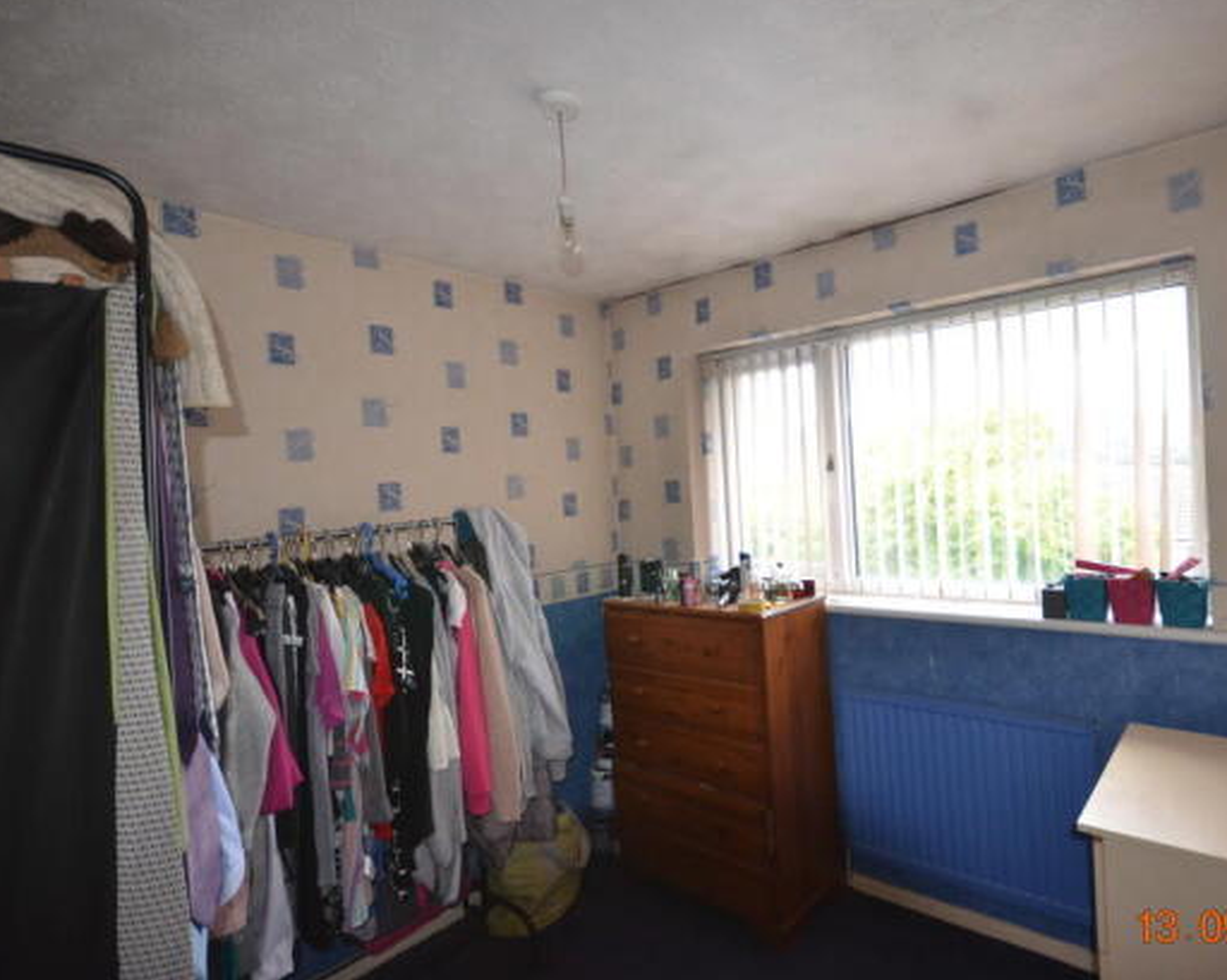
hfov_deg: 85.6
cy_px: 486
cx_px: 719
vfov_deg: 73.8
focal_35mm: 18
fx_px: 653
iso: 720
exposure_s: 1/60
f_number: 4
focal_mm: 10
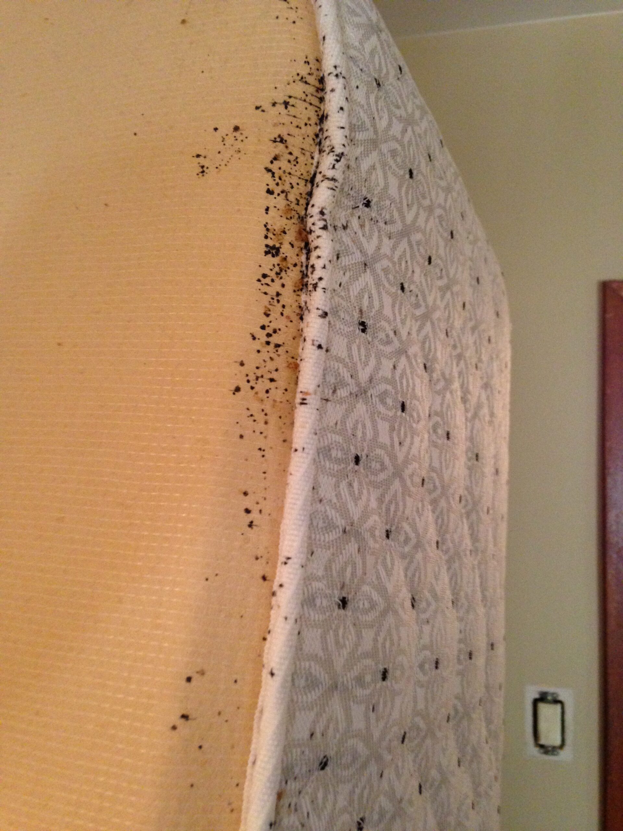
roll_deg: +0.2
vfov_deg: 55.4
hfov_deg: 42.9
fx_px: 792
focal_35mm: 33
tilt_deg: -0.1
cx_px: 312
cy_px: 416
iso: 320
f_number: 2.4
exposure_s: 1/15
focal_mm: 4.12
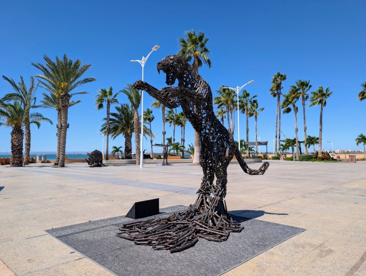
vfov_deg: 56.9
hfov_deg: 71.5
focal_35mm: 24
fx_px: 254
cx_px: 183
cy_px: 138
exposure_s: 1/1143
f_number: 1.68
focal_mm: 6.9
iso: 22
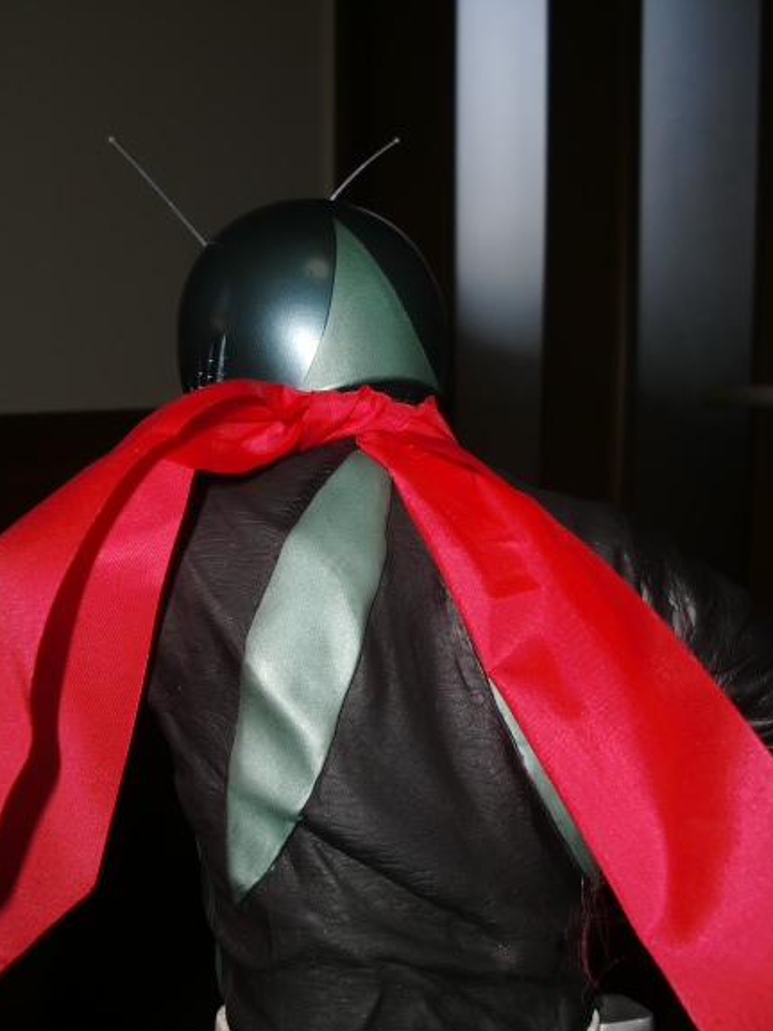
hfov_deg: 36.0
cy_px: 526
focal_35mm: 40
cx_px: 381
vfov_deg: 46.8
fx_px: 1191
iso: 64
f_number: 7.9
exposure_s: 1/40
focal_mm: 6.3
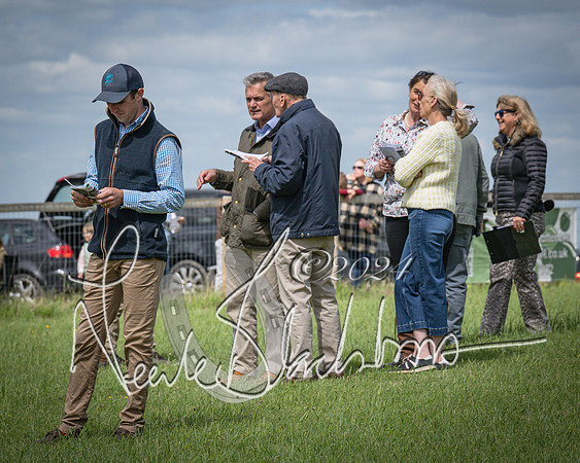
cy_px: 227
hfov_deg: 9.3
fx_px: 3582
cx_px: 311
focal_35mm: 209
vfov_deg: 7.4
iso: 400
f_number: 5.6
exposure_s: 1/3200
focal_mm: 115
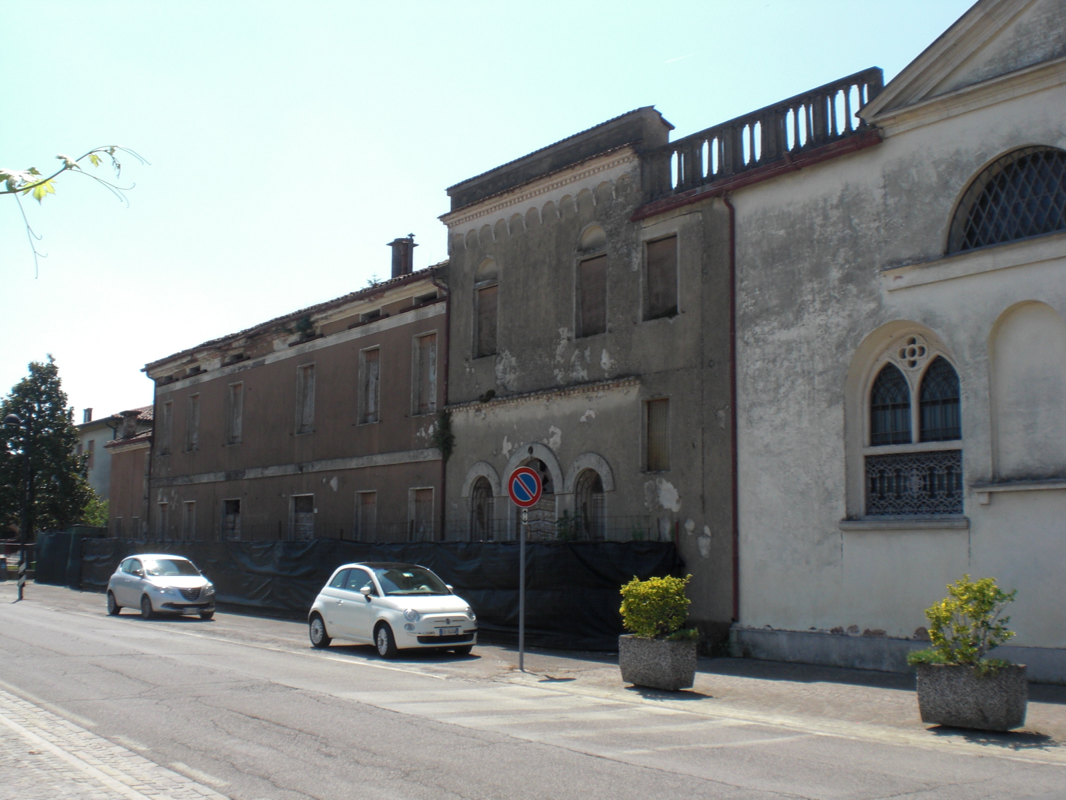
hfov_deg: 49.0
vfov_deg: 37.7
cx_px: 533
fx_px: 1170
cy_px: 400
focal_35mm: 38
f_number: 5.6
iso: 64
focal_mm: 6.3
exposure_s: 1/250
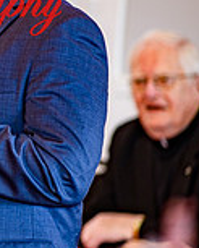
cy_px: 1
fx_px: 2738
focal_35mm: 373
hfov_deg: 4.1
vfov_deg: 5.2
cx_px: -217
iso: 160
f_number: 1.8
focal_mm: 105
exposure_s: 1/125
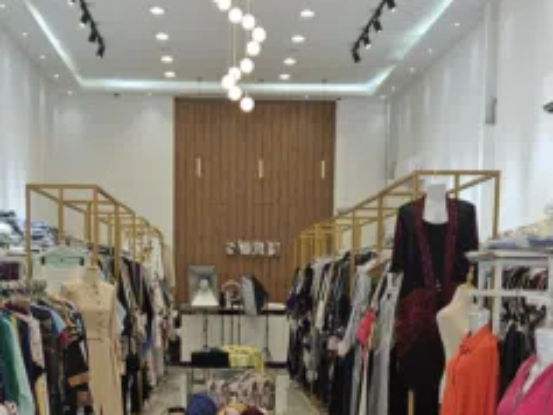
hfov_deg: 31.1
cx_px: 236
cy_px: 375
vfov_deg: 23.1
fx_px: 991
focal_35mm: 62
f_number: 1.8
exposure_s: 1/100
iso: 32
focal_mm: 5.4
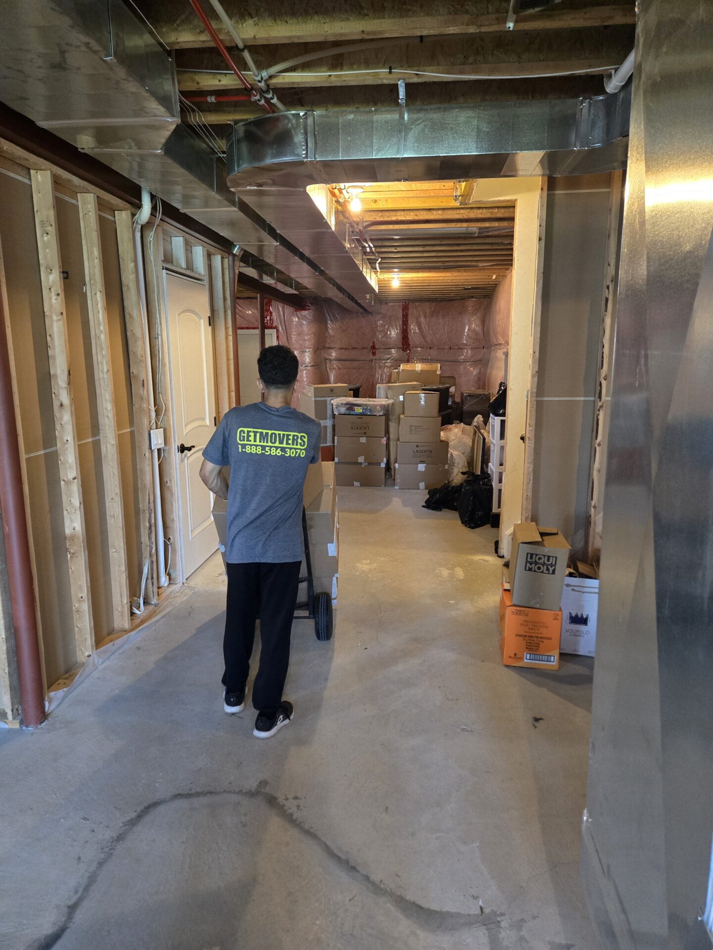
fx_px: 632
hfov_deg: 58.9
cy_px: 475
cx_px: 356
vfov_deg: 73.9
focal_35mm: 23
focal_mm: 5.4
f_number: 1.8
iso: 1000
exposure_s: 1/60
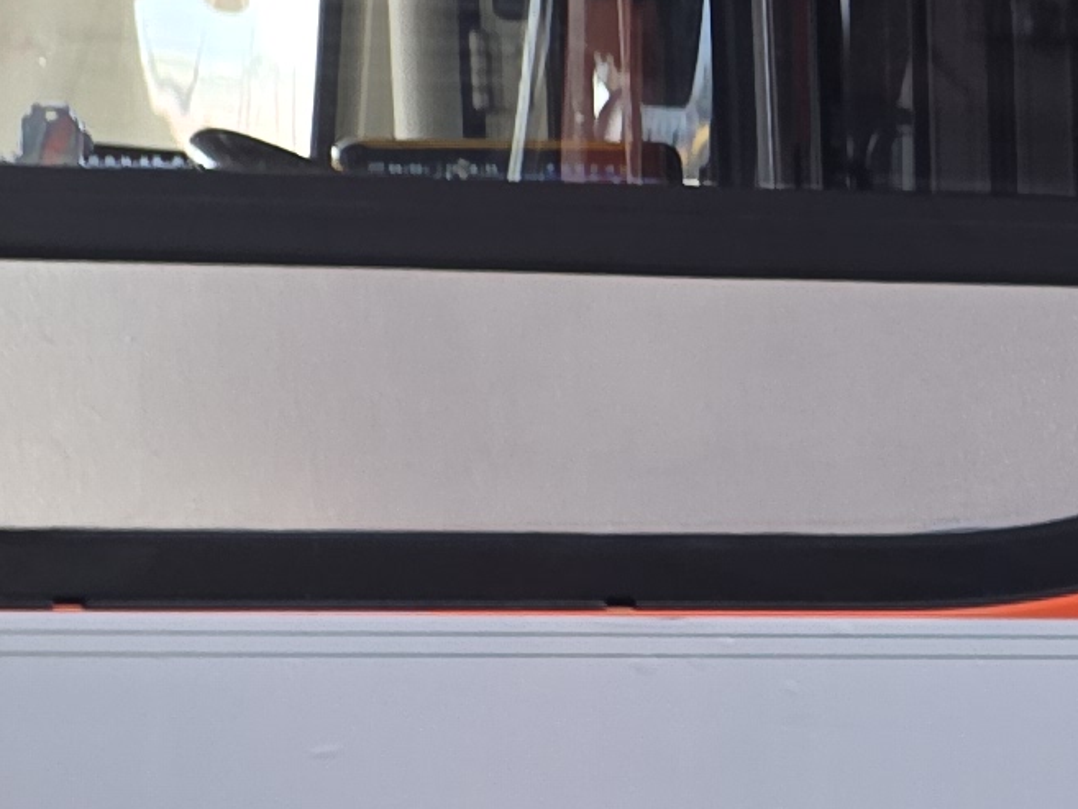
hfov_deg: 10.3
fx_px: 4361
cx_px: 3190
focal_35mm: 140
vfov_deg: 10.5
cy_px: 870
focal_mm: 6.3
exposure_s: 1/60
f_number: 1.7
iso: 16
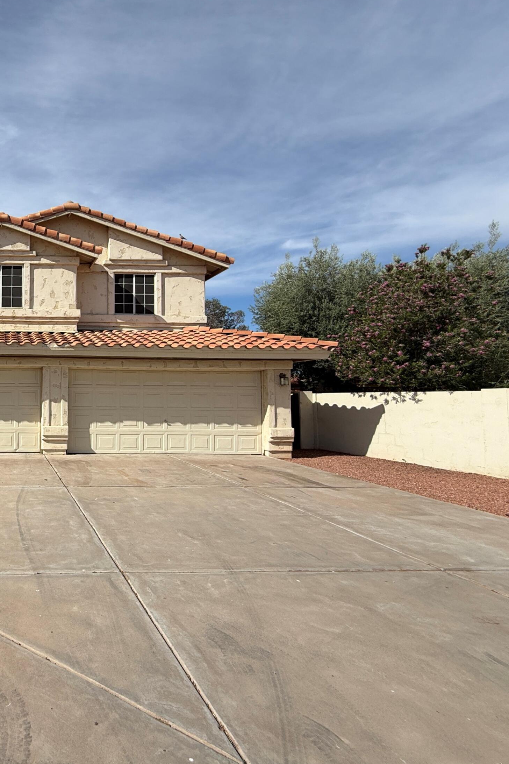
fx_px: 424
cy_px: 378
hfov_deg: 51.4
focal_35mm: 20
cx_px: 15
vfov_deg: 84.0
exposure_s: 1/1235
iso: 20
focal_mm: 2.22
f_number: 2.2
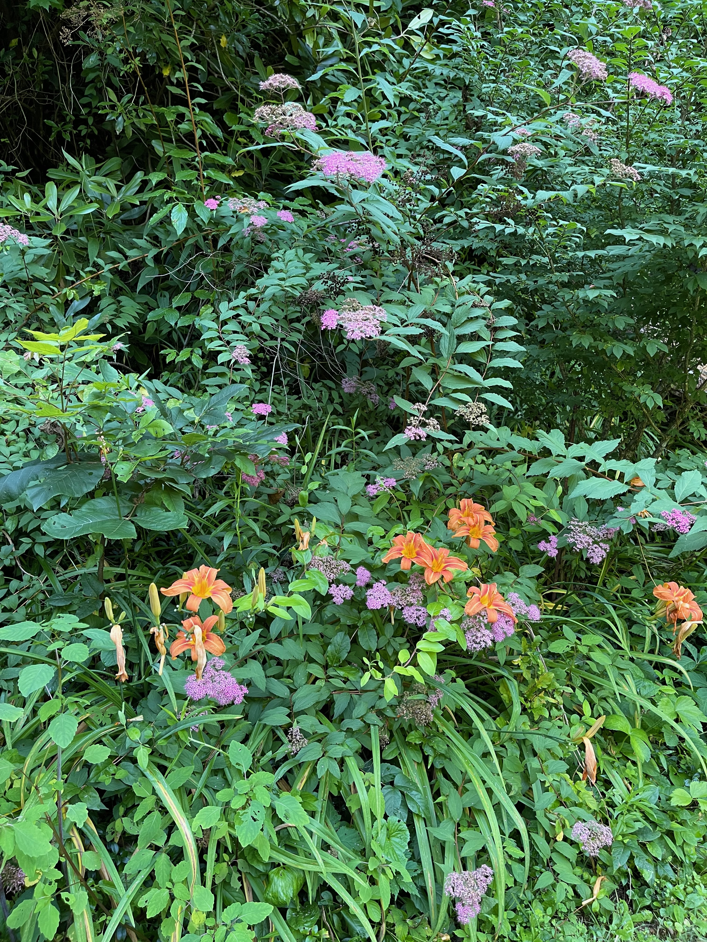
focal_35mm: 25
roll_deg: -0.8
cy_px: 471
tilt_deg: -10.2
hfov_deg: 54.9
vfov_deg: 69.4
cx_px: 354
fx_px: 681
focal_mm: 5.1
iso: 125
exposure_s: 1/70
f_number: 1.6
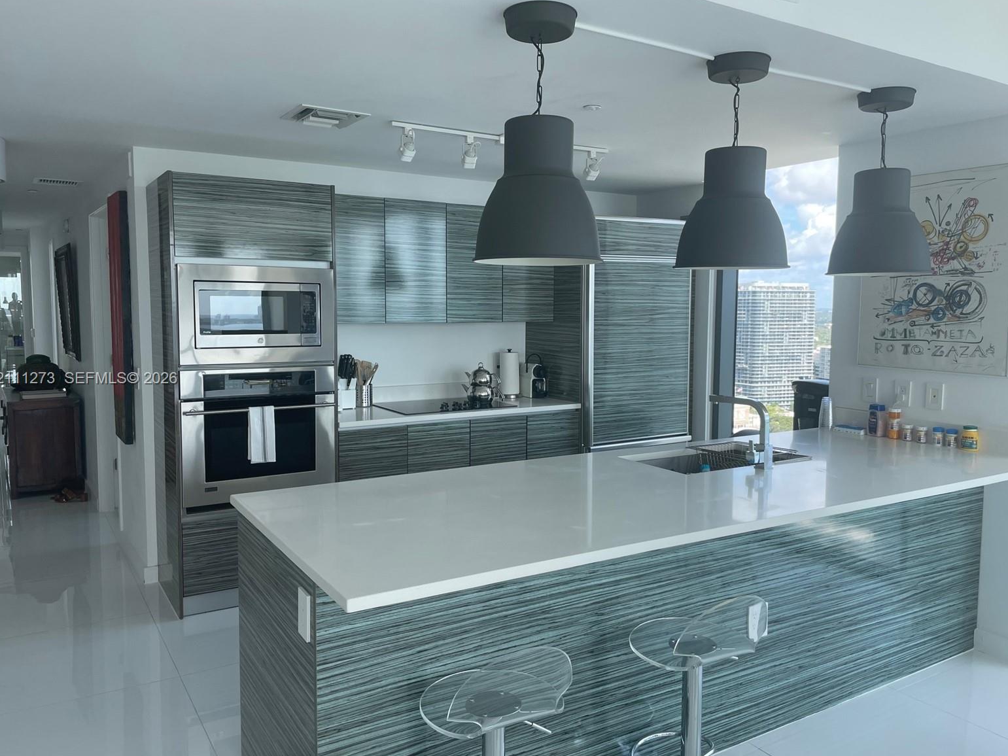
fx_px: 786
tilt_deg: -5.2
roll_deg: +0.3
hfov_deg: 65.3
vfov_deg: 51.4
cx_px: 497
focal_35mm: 27
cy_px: 379
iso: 32
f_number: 1.6
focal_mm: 4.2
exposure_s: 1/369
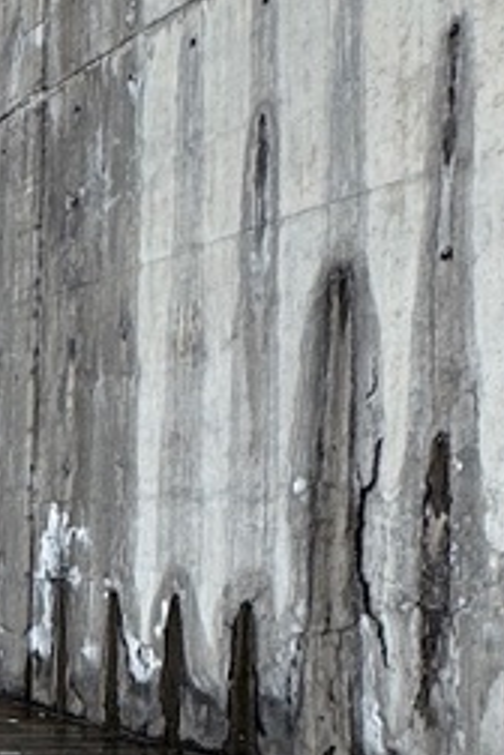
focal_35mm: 81
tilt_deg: -2.1
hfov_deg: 14.1
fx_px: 1701
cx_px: -516
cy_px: 551
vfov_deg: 24.8
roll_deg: -0.6
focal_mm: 2.22
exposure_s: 1/99
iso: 50
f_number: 2.2
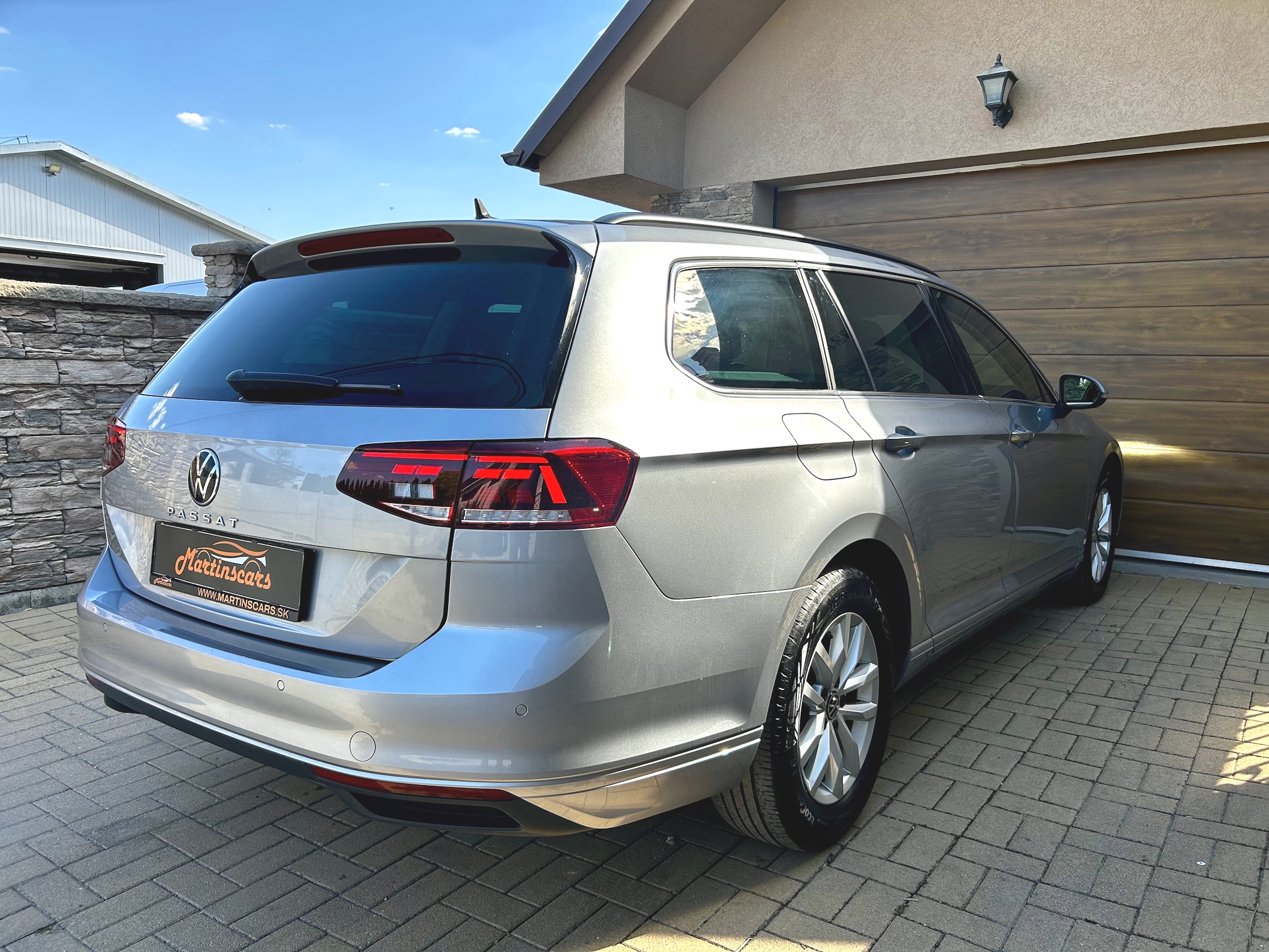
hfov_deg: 67.3
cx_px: 634
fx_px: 953
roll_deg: -1.1
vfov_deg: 53.1
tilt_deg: -6.4
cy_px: 476
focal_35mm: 26
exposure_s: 1/1000
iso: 50
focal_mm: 5.7
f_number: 1.5
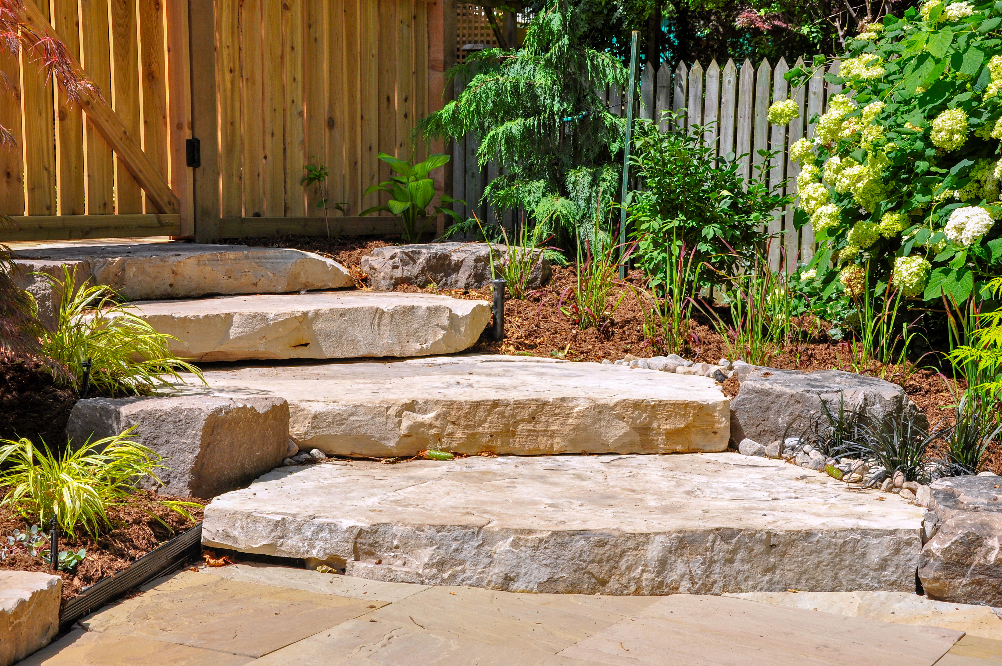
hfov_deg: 33.4
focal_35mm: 60
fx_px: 1668
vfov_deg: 22.6
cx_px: 501
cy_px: 333
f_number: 10
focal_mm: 40
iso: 200
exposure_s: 1/320
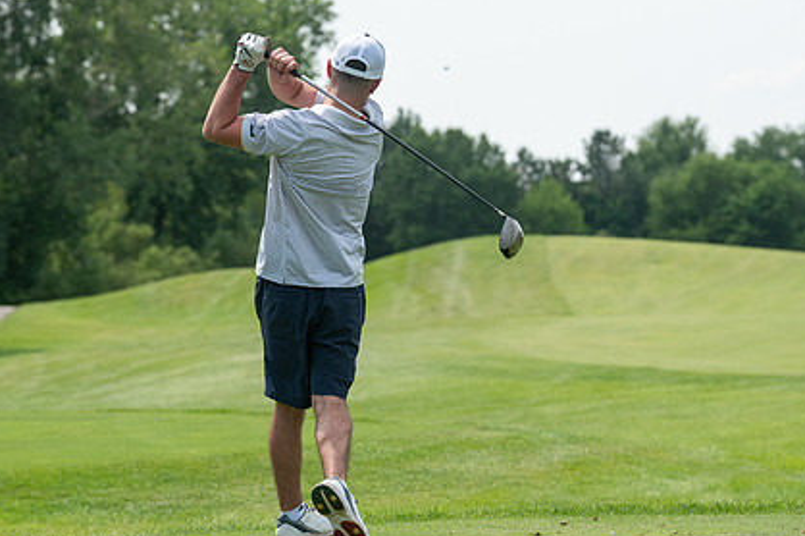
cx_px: 343
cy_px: 255
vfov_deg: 6.2
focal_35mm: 222
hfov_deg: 9.3
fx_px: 4960
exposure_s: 1/1600
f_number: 5
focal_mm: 160
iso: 250
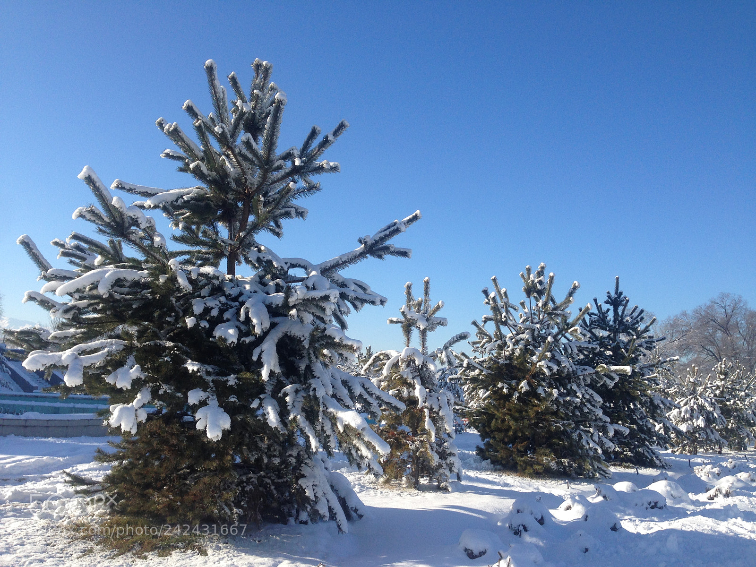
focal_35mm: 33
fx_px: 721
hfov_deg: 55.4
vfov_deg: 42.9
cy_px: 284
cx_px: 378
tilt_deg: +8.1
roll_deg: -3.7
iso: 50
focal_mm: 4.12
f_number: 2.4
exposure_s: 1/1748
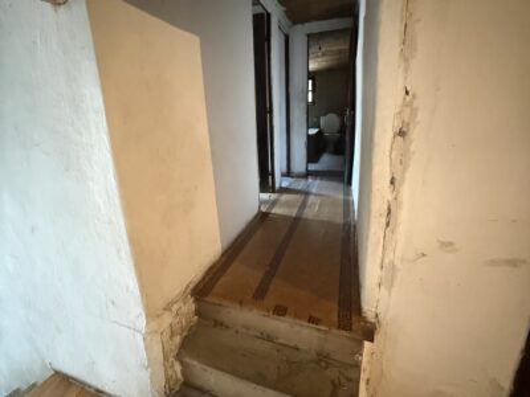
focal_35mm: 14
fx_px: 214
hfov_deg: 102.1
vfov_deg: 85.7
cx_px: 265
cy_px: 198
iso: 1600
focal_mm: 2.22
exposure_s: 1/33
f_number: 2.2
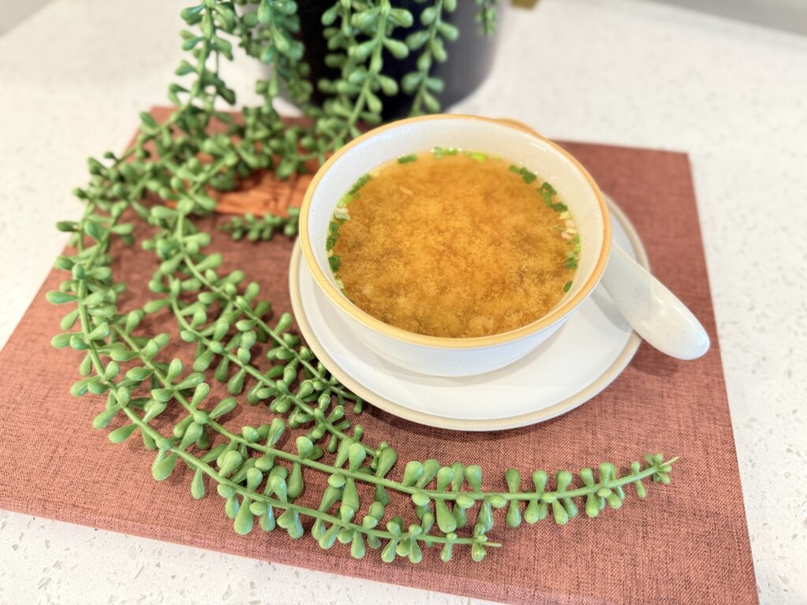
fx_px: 560
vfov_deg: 56.8
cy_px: 302
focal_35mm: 24
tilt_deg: -56.3
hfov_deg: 71.6
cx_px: 404
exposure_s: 1/50
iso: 320
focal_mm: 6.76
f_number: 1.78
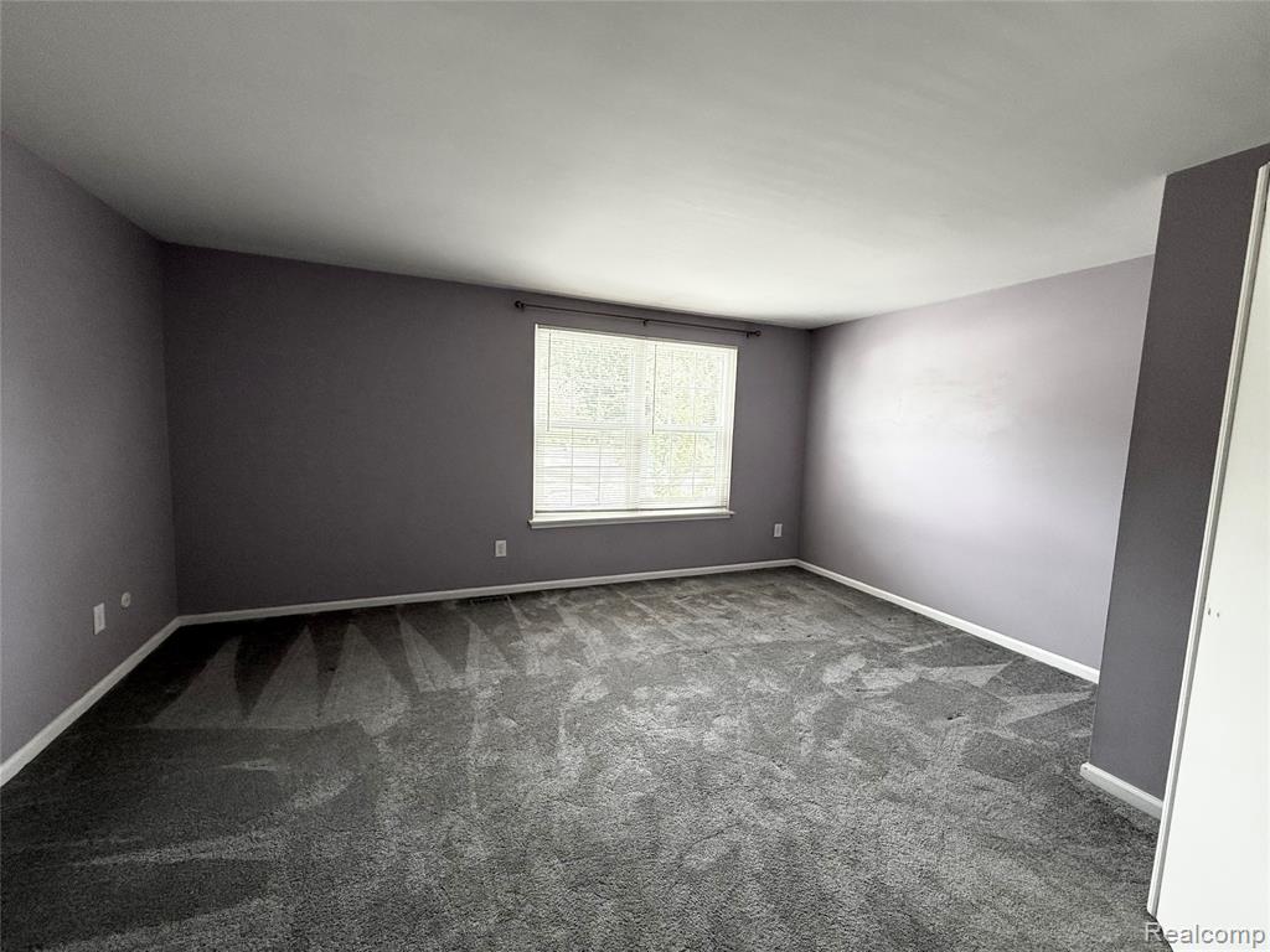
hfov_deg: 102.1
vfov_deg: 85.7
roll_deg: -1.8
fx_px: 514
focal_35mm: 14
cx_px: 635
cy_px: 476
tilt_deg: -5.3
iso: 200
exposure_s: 1/120
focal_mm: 2.22
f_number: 2.2
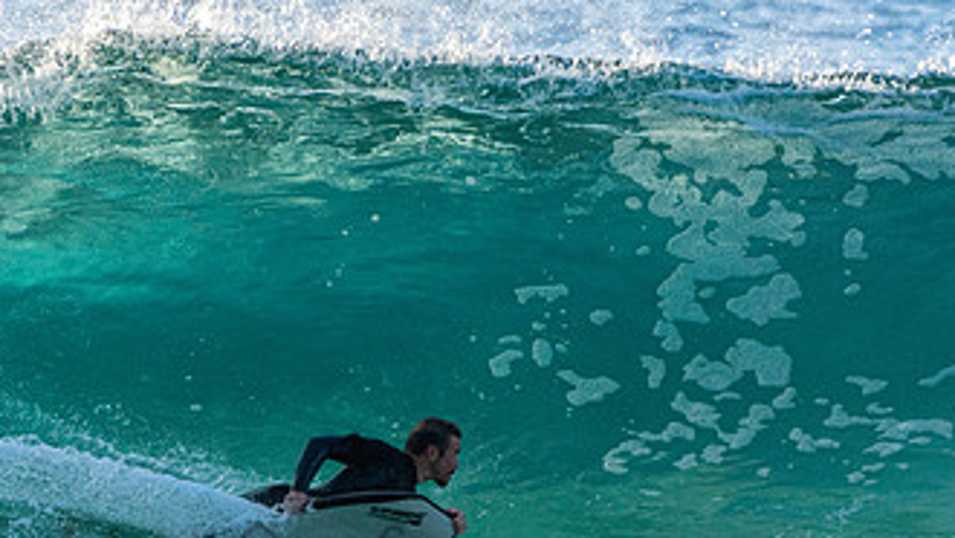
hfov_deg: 1.6
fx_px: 34962
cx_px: 362
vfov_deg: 0.9
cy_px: 545
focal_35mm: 1380
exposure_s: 1/1250
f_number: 5.6
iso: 400
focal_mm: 500
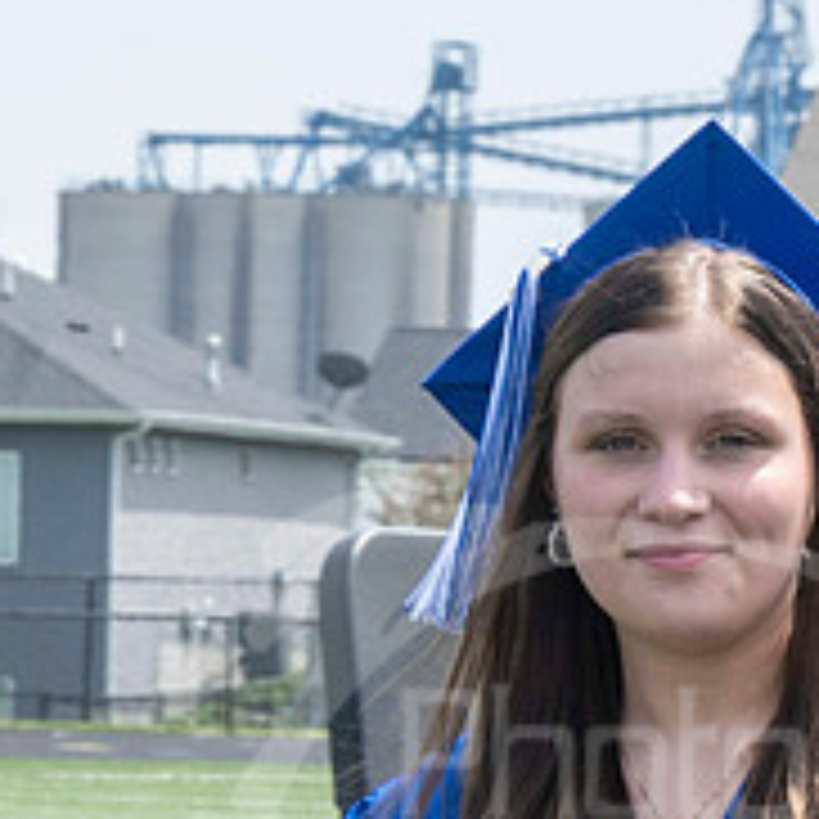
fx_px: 10225
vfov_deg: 4.6
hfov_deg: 4.6
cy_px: 706
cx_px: 158
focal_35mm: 382
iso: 200
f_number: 13
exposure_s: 1/250
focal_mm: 70
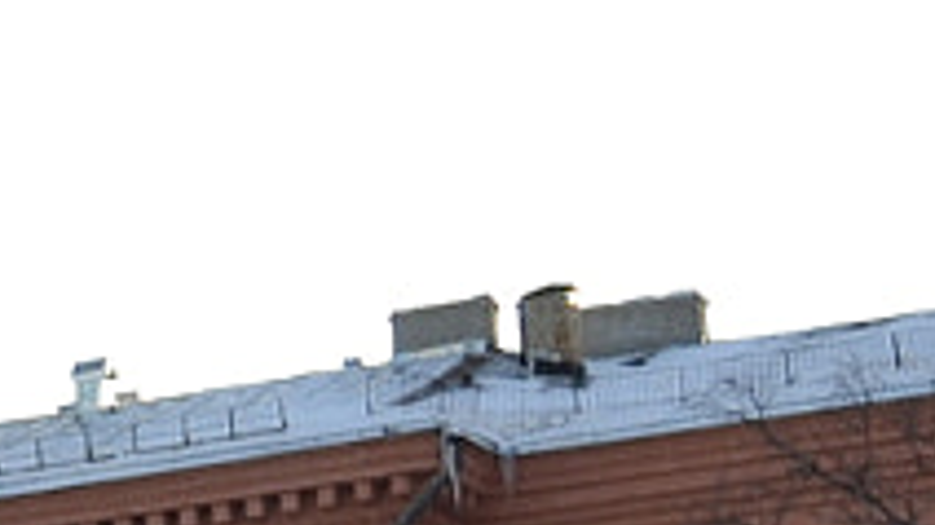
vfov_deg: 4.2
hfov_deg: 6.8
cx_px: -1976
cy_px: 1151
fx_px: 7062
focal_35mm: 285
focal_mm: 24
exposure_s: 1/160
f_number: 6.3
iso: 100
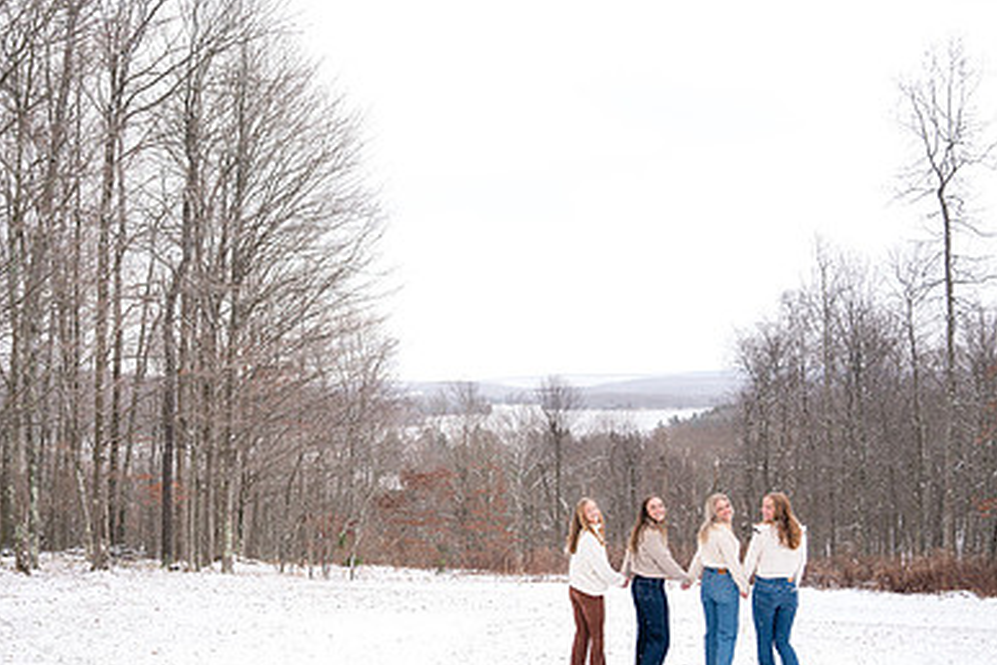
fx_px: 997
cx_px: 348
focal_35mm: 36
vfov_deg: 36.8
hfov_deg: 52.3
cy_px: 390
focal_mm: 24
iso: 400
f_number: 3.2
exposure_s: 1/250
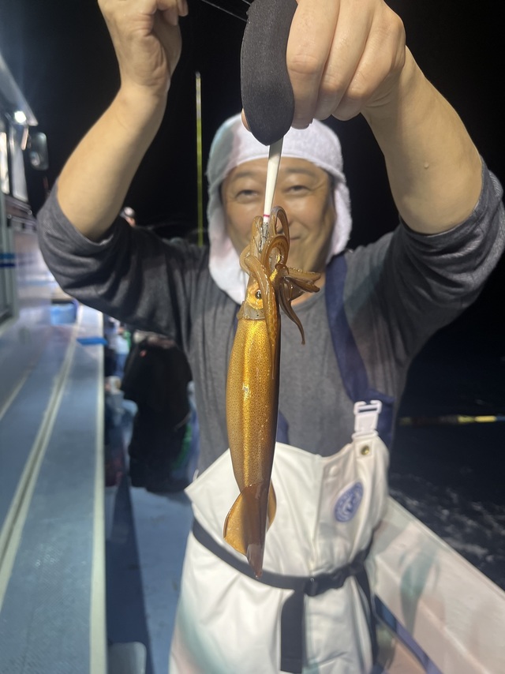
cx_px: 252
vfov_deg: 67.3
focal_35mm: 26
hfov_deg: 53.0
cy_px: 337
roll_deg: -2.3
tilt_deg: -10.1
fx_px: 506
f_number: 1.6
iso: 80
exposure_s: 1/120
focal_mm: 5.1
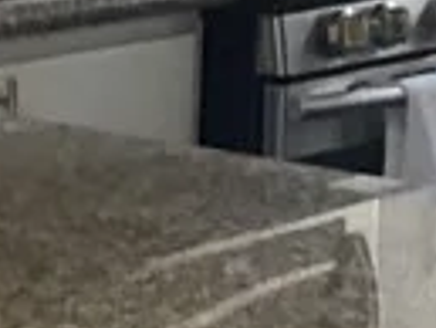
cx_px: 166
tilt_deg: -11.8
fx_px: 3101
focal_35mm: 246
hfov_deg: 8.0
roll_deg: -2.1
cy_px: 162
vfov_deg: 6.1
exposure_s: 1/30
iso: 320
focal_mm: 3.3
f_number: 2.4
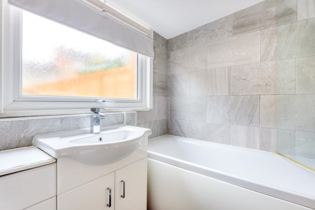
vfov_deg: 70.5
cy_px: 105
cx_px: 158
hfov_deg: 93.2
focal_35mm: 17
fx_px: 149
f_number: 9
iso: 250
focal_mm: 17
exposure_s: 1/8
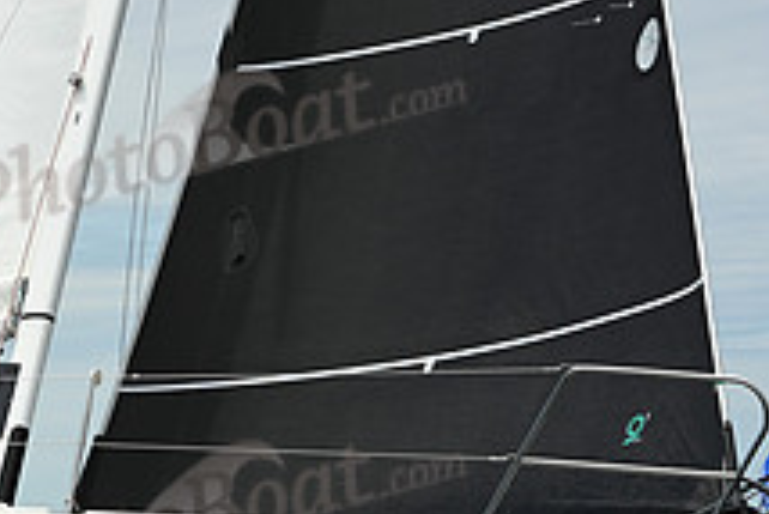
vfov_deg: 6.8
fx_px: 4339
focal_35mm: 203
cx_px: -223
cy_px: 379
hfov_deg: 9.9
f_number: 10
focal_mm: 75
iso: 320
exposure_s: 1/1000
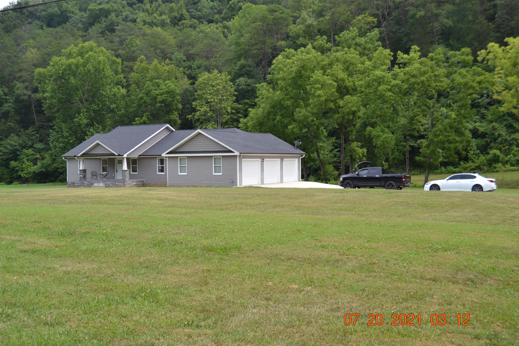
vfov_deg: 34.2
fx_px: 562
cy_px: 173
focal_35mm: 39
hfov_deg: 49.6
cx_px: 260
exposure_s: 1/250
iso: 100
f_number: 5.6
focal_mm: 26
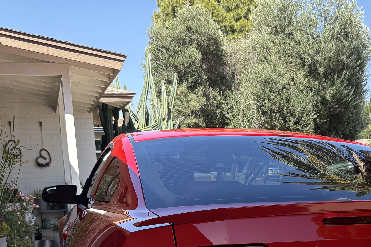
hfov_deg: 30.6
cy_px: 307
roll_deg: +1.6
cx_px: 297
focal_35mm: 64
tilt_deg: -12.4
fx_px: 660
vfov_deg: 19.8
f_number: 1.6
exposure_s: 1/1393
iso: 50
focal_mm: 5.96
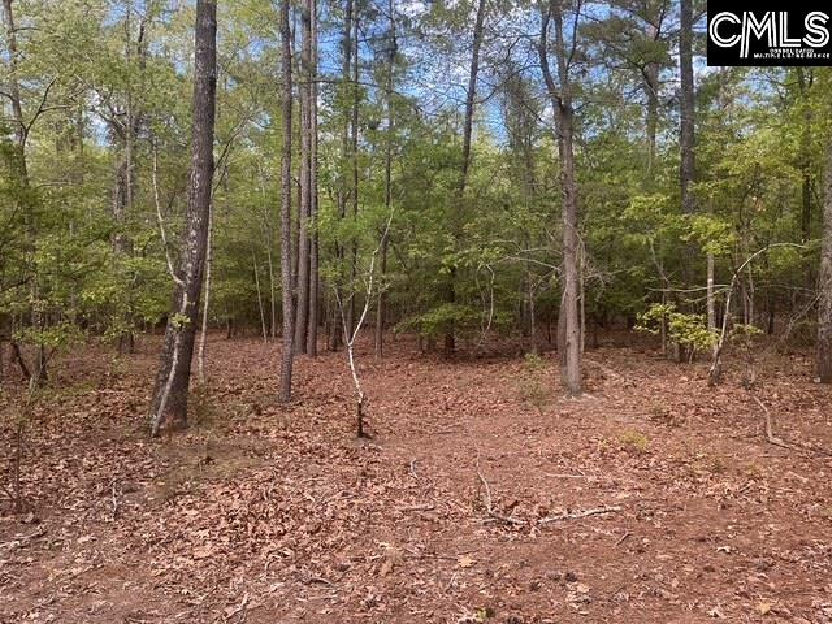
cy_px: 312
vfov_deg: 48.2
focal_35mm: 29
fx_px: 697
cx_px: 416
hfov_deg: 61.7
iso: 20
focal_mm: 3
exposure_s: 1/158
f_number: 1.8
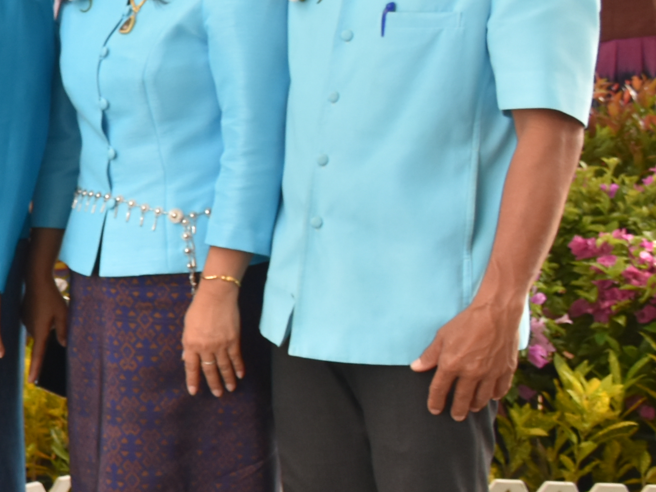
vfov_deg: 12.2
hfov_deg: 14.2
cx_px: -554
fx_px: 2293
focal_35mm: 121
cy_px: 143
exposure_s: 1/160
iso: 400
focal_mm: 22
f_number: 6.3
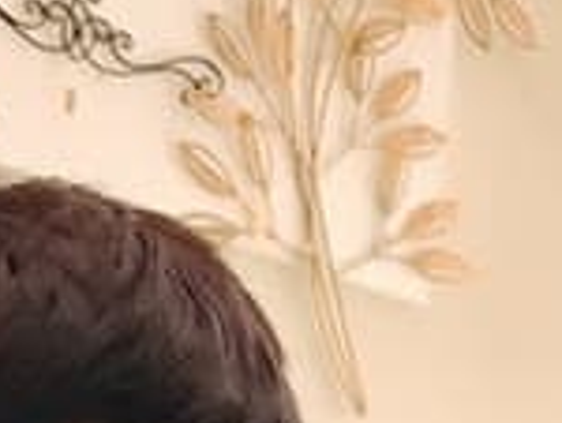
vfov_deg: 8.1
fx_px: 2699
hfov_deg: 11.8
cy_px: 1078
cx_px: 491
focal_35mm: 166
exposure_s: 1/245
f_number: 1.8
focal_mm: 4.2
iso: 25
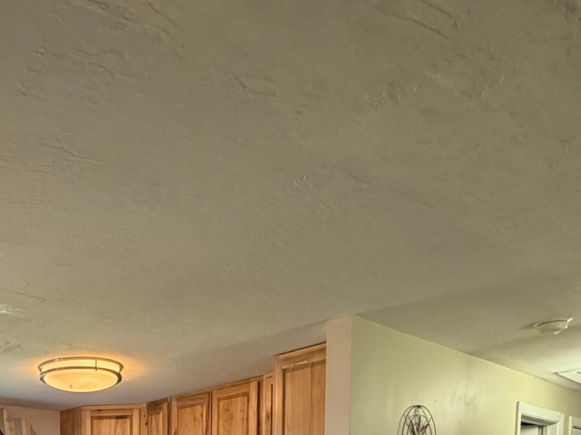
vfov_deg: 29.5
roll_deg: +0.1
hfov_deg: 46.0
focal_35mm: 38
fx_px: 638
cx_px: 102
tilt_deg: -5.1
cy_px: 579
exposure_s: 1/60
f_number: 2.2
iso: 320
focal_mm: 2.22
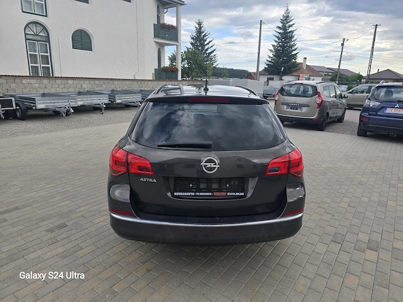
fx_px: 268
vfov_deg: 58.9
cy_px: 151
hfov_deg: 73.9
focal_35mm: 23
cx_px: 202
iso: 12
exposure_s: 1/322
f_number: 1.7
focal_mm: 6.3
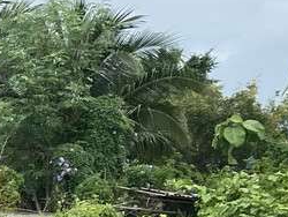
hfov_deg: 12.2
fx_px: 1108
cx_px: -380
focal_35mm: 133
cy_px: 354
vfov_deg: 10.7
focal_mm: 4.25
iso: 32
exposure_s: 1/2028
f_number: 1.8
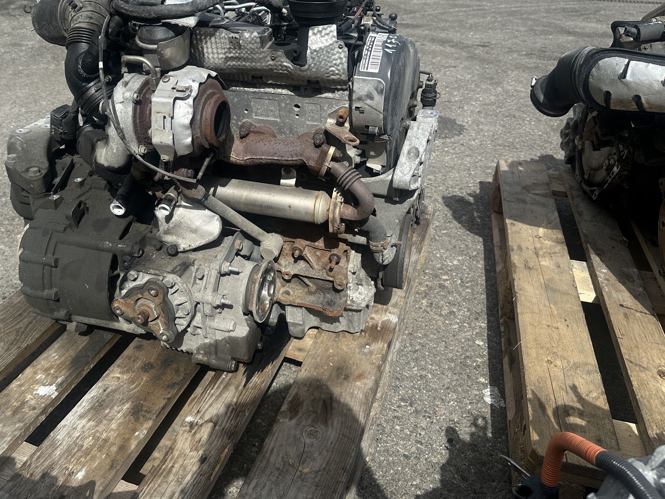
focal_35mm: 32
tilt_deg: -28.2
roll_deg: -0.7
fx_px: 615
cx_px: 249
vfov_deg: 43.7
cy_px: 180
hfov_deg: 56.1
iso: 80
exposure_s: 1/5525
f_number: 1.78
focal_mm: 6.86
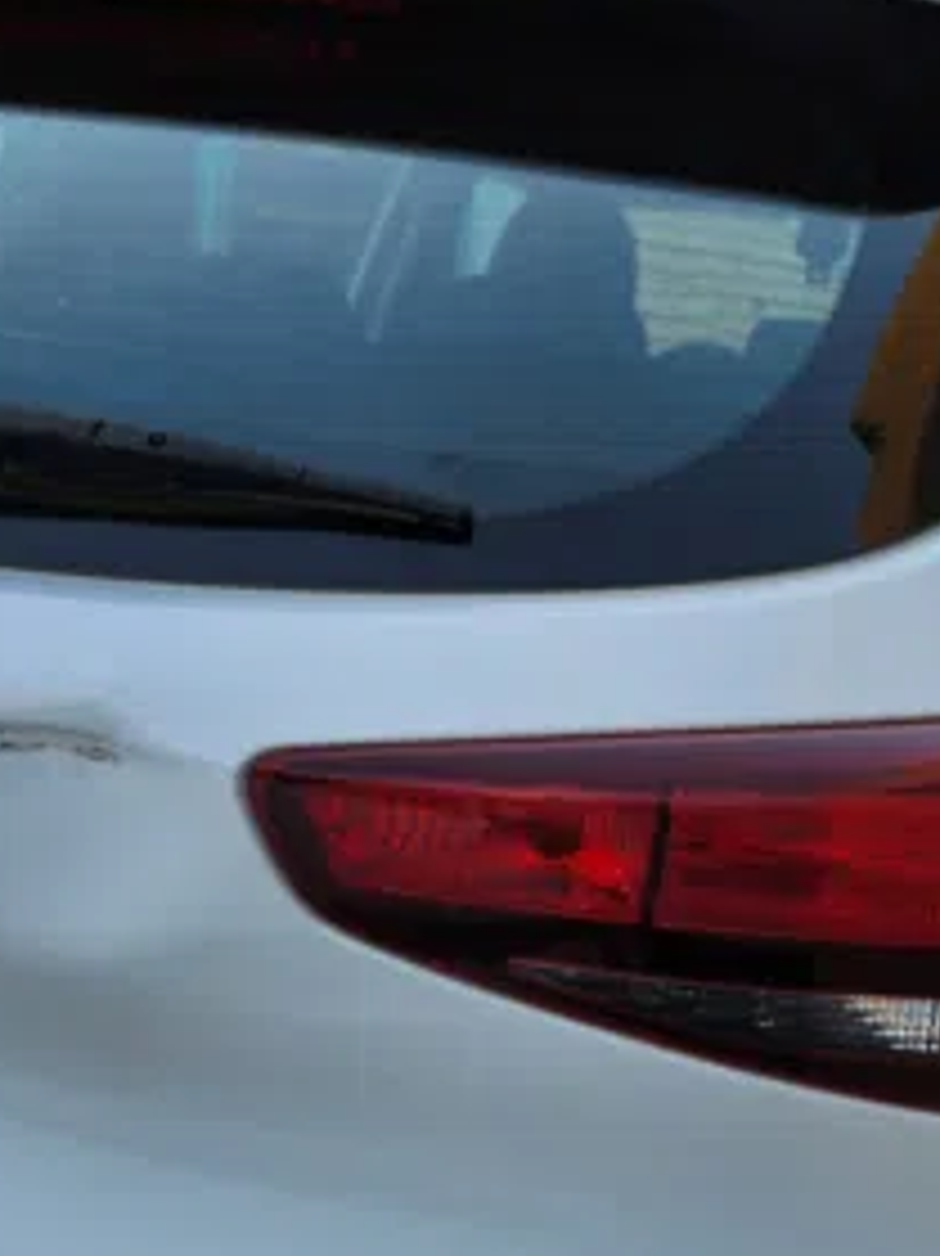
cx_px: 688
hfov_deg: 32.3
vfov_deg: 42.9
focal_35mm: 44
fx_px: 1594
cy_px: 574
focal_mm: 5.4
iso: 20
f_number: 1.8
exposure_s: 1/202
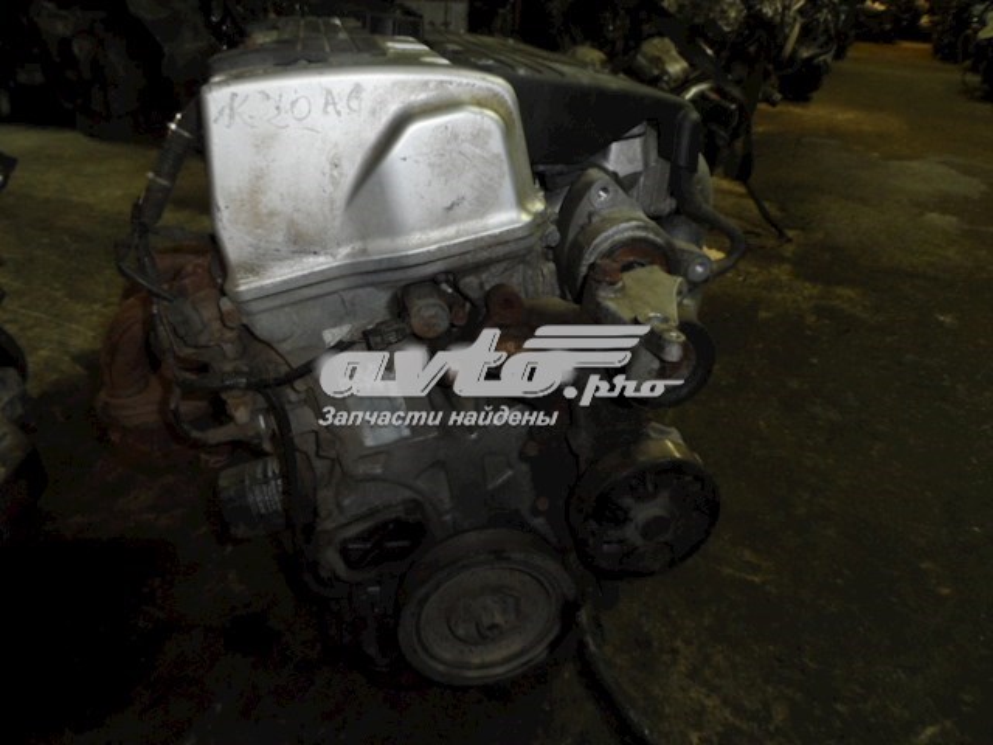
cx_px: 496
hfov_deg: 71.6
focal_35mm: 24
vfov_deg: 56.8
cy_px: 372
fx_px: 688
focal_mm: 4
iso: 400
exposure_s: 1/10
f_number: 3.2
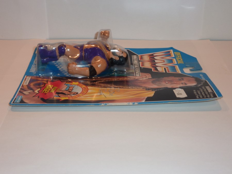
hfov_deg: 32.7
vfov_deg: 24.8
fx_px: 395
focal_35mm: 59
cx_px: 116
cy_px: 87
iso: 100
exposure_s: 1/30
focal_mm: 9.7
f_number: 3.9
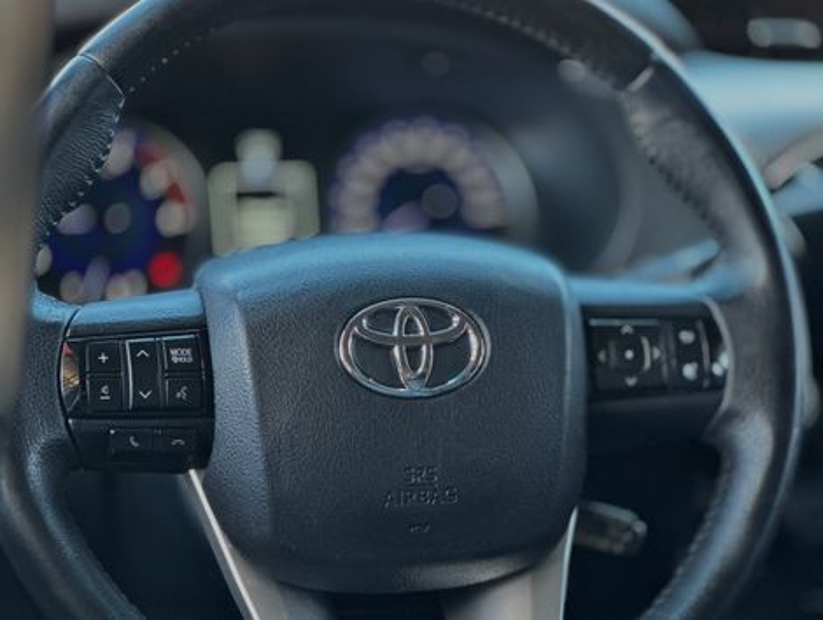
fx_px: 1833
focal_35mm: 77
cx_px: 412
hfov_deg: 25.3
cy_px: 310
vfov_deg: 19.2
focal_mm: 9
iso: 320
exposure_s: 1/40
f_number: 2.8
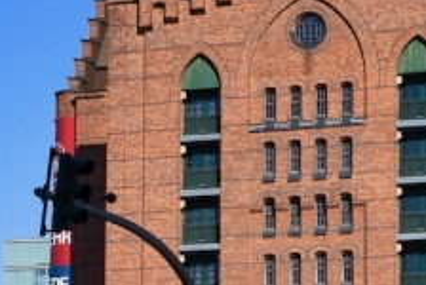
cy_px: 291
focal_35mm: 150
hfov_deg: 13.3
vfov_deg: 9.1
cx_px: 500
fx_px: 1777
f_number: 11
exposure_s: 1/500
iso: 400
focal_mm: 28
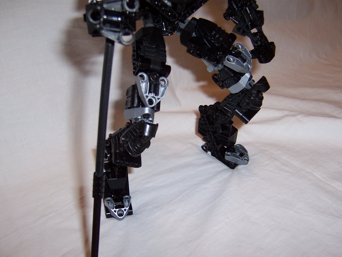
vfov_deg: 39.7
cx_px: 171
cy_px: 128
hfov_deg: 51.4
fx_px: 356
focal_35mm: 36
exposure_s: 1/60
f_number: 2.8
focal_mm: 5.6
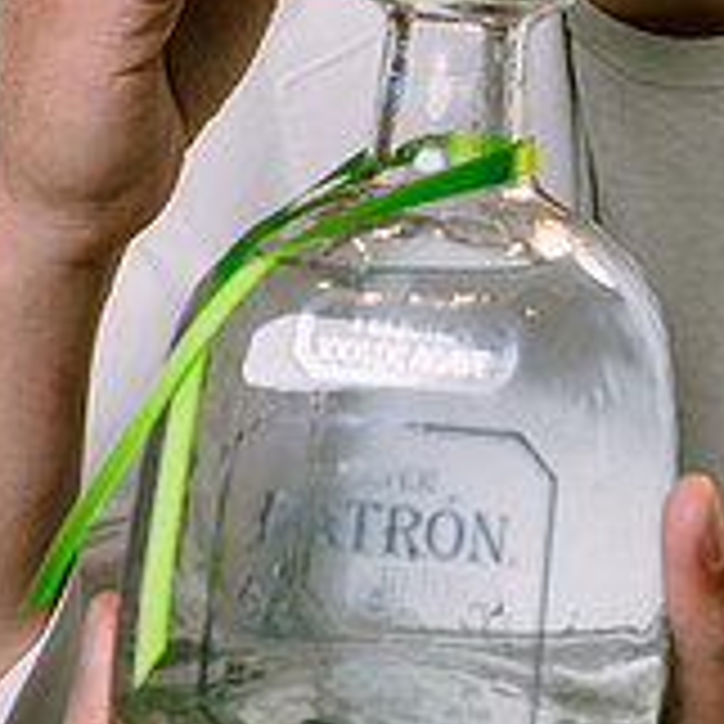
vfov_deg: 20.1
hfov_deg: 20.5
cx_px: 621
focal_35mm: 83
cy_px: -49
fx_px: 1964
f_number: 5.6
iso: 200
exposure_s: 1/160
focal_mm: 35
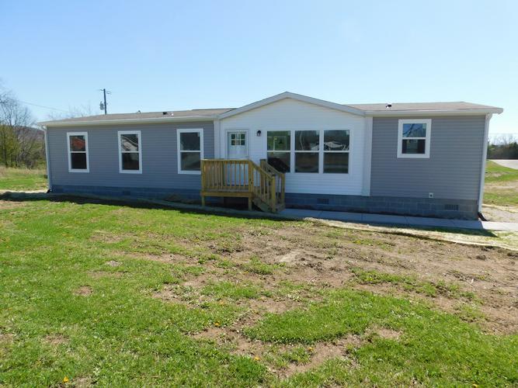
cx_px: 259
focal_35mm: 23
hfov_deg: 73.9
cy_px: 194
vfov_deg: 58.9
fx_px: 344
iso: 125
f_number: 6
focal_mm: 4
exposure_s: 1/500
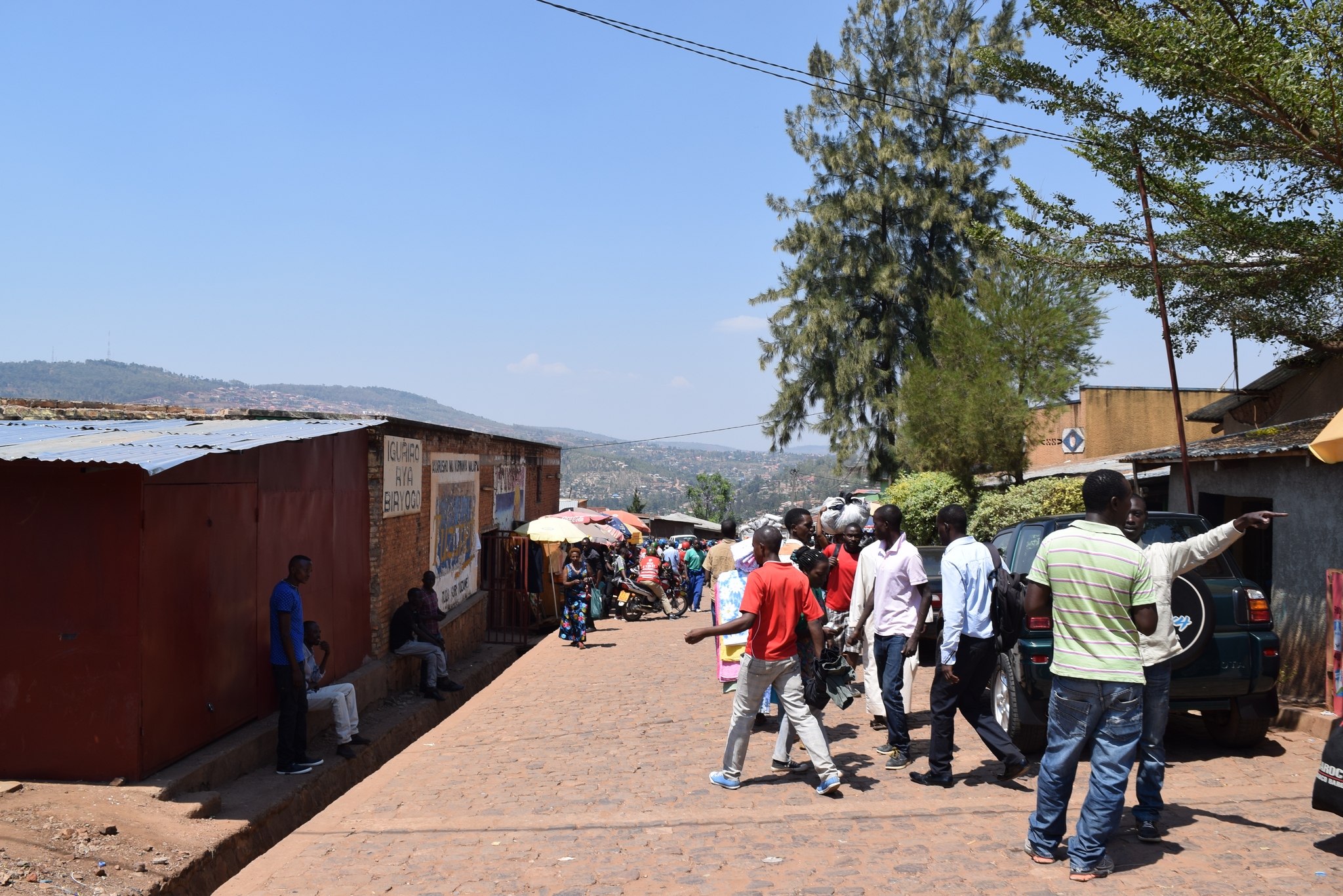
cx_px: 672
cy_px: 448
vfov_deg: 48.0
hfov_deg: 67.4
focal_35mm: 27
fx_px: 1008
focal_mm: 18
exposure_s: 1/200
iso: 100
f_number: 8
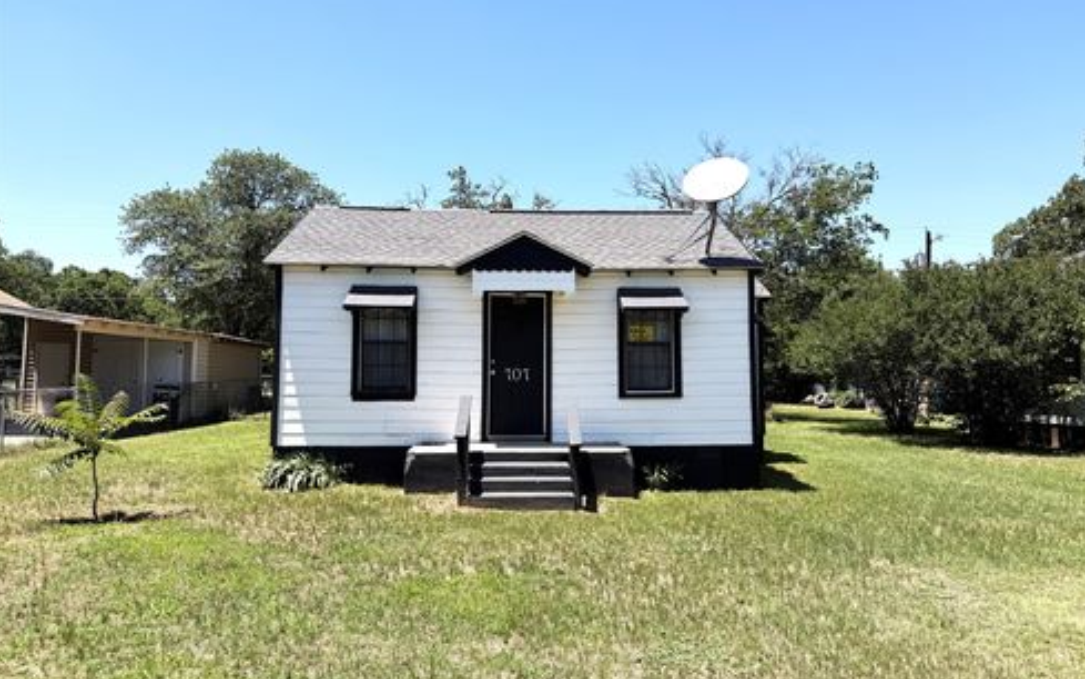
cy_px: 332
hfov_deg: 70.4
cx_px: 546
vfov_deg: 47.6
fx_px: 769
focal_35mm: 26
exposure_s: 1/3279
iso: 80
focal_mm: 6.76
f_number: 1.78
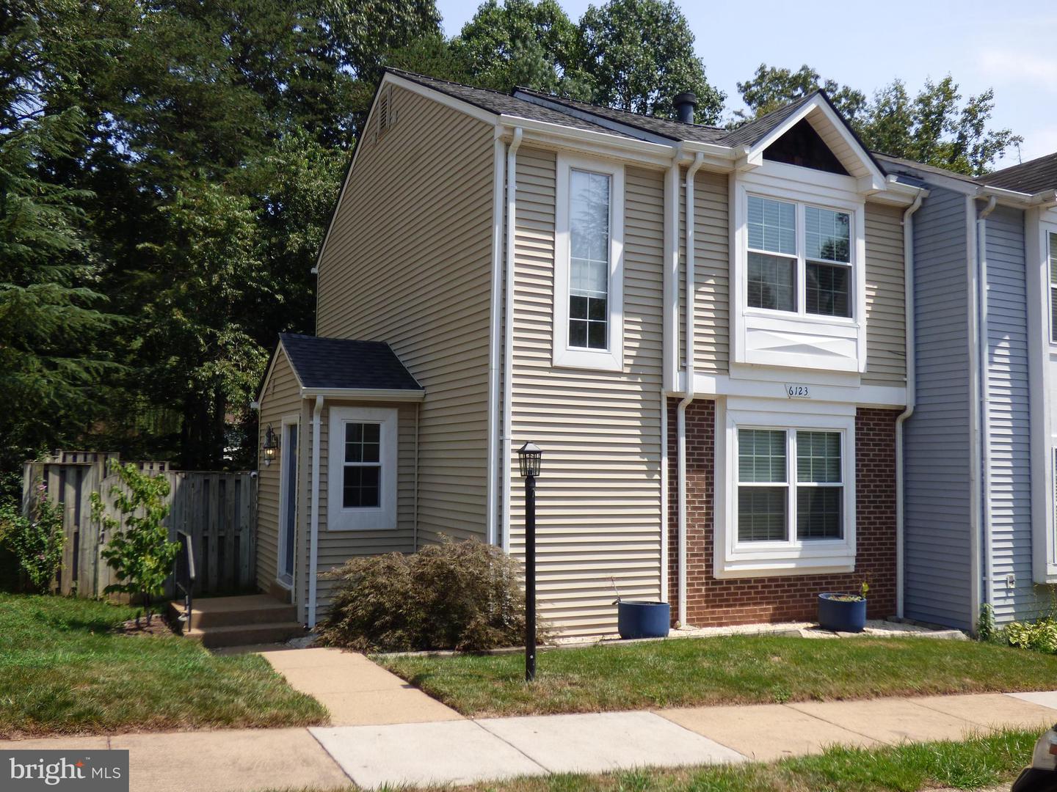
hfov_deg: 60.0
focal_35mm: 30
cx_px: 528
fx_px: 916
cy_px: 396
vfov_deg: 46.8
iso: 100
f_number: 3.3
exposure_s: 1/400
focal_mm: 5.29
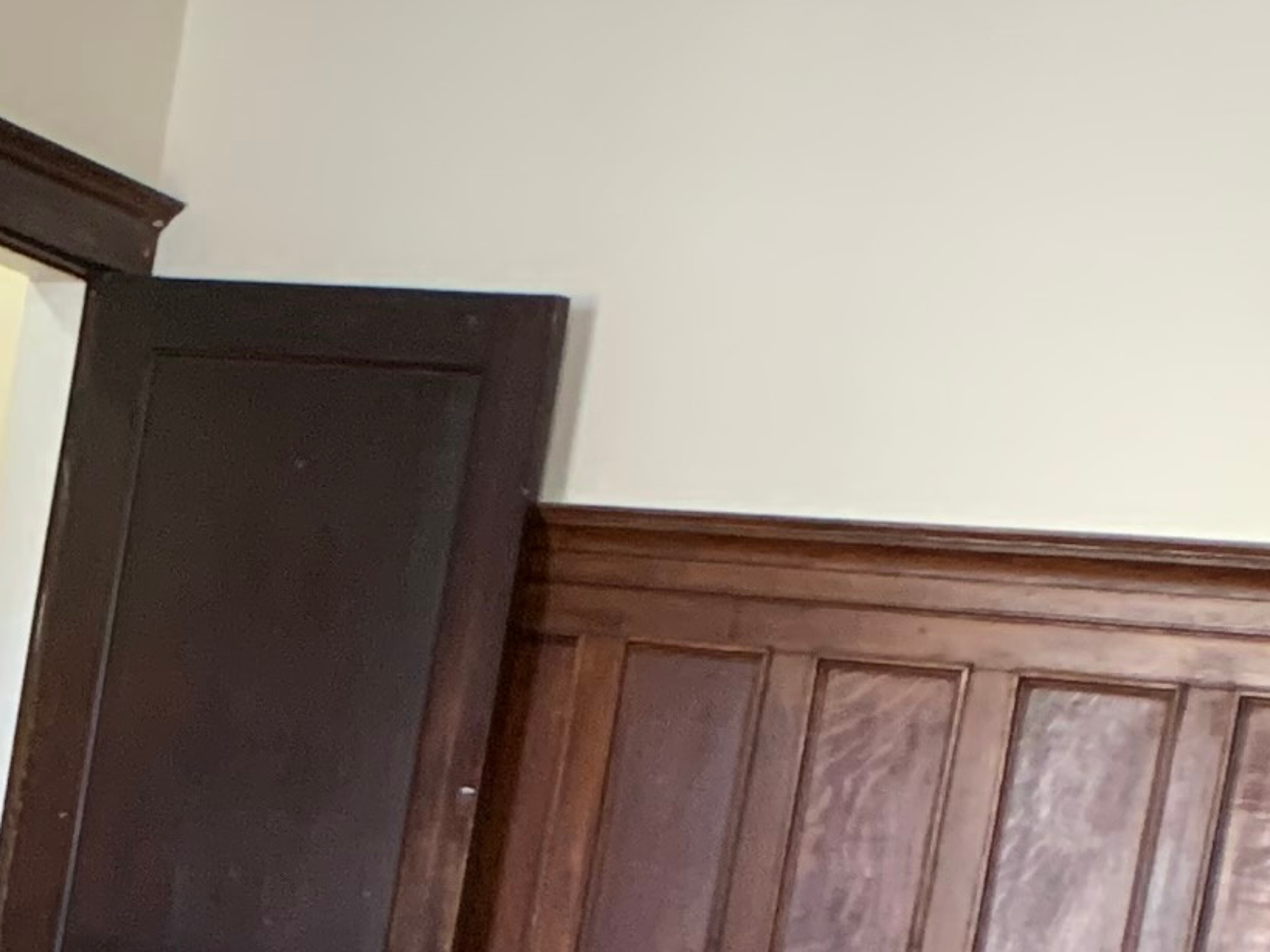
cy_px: 1095
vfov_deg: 11.4
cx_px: -166
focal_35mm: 128
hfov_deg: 15.0
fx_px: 4695
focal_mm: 4.25
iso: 200
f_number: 1.8
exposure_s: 1/60
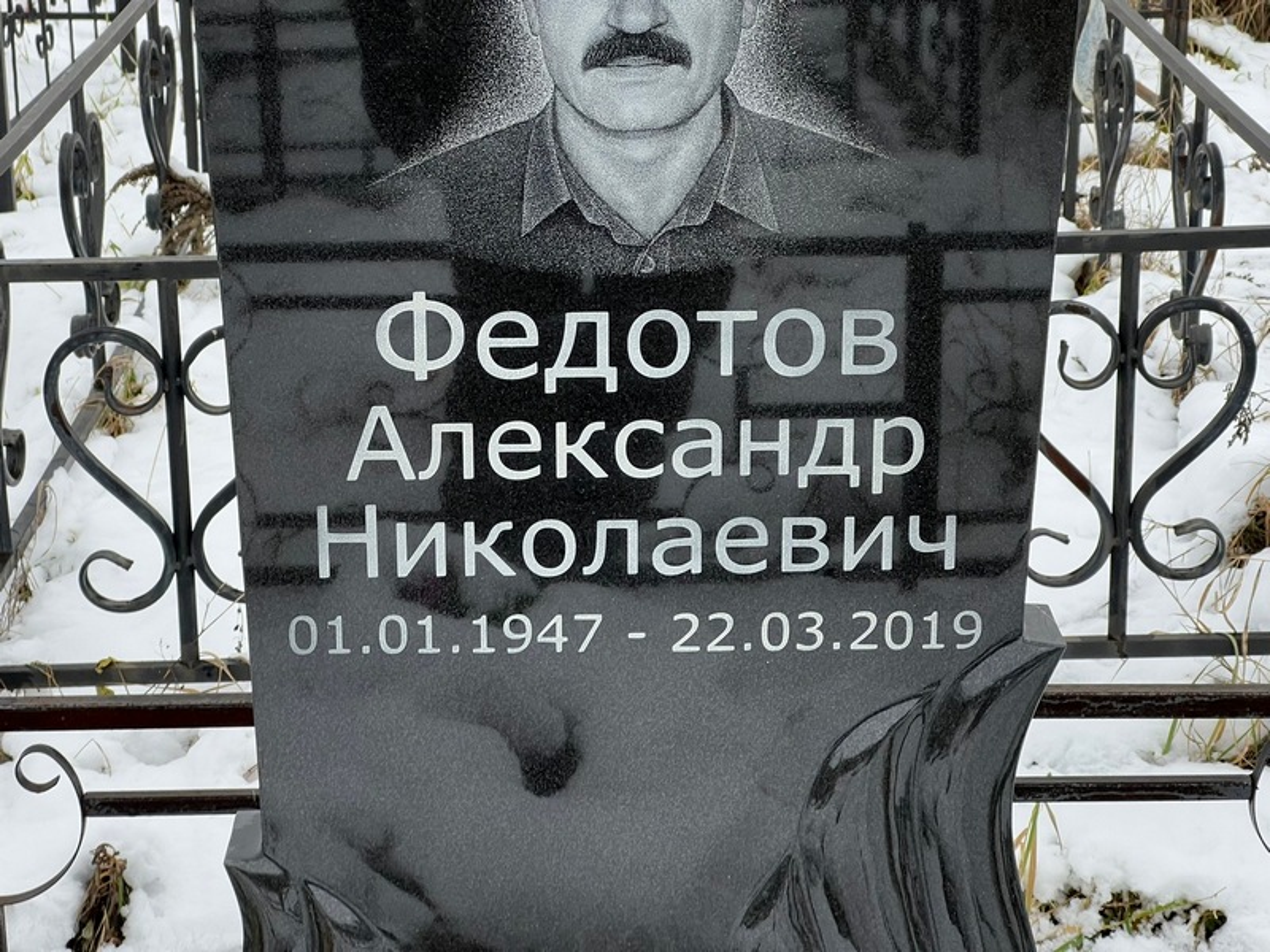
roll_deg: +0.3
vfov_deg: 19.1
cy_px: 476
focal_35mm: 77
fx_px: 2825
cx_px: 635
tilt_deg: -17.7
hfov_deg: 25.3
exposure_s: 1/99
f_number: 2.8
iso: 80
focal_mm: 9
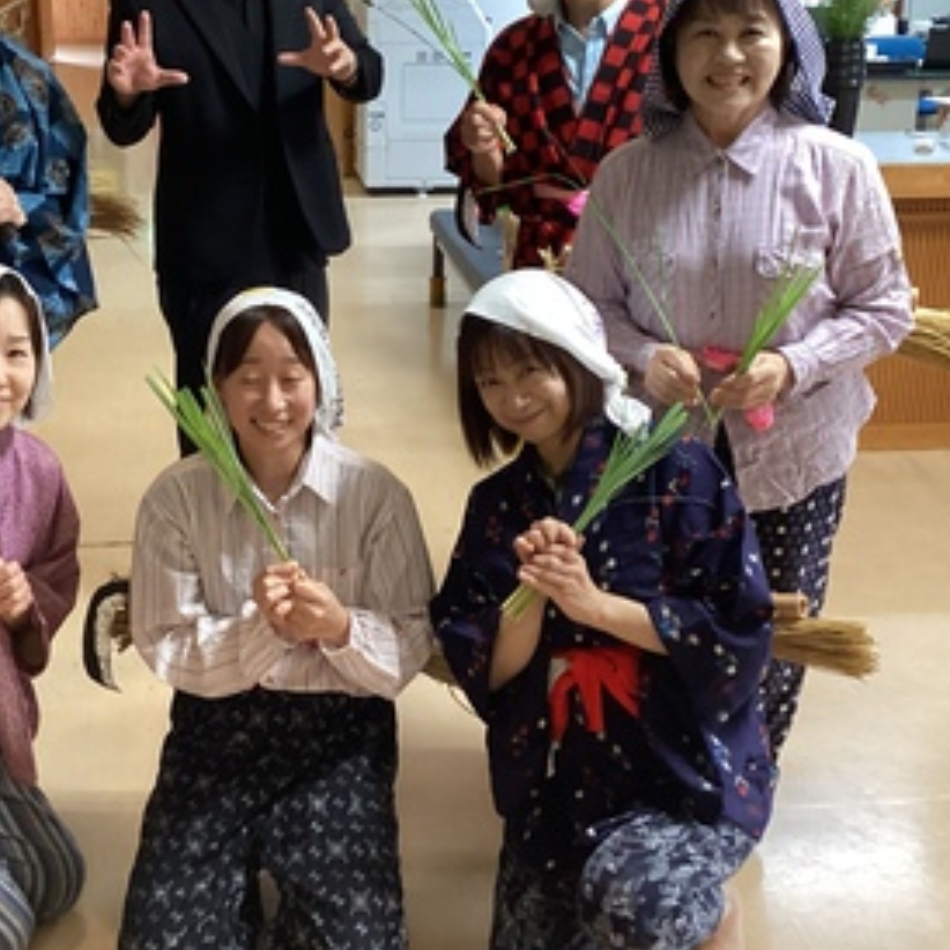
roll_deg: -0.9
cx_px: 343
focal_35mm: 50
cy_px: 376
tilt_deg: -18.0
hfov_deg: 33.8
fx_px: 1552
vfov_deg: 33.9
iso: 250
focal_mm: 3.3
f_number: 2.4
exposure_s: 1/60
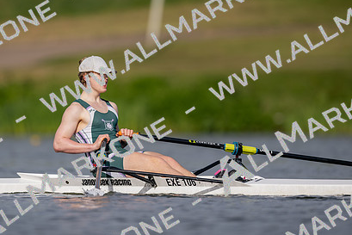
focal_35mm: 851
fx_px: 8323
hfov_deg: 2.4
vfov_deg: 1.6
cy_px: 115
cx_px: 146
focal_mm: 600
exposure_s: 1/2500
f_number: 4
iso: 160
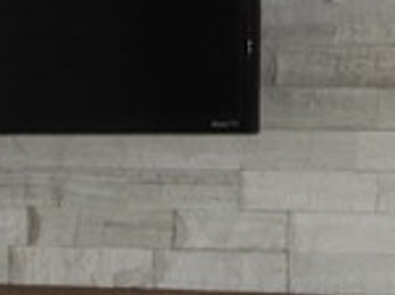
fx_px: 4671
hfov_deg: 4.8
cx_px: -97
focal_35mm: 410
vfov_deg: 3.5
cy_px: 848
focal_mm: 10.7
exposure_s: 1/30
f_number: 4.2
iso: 200
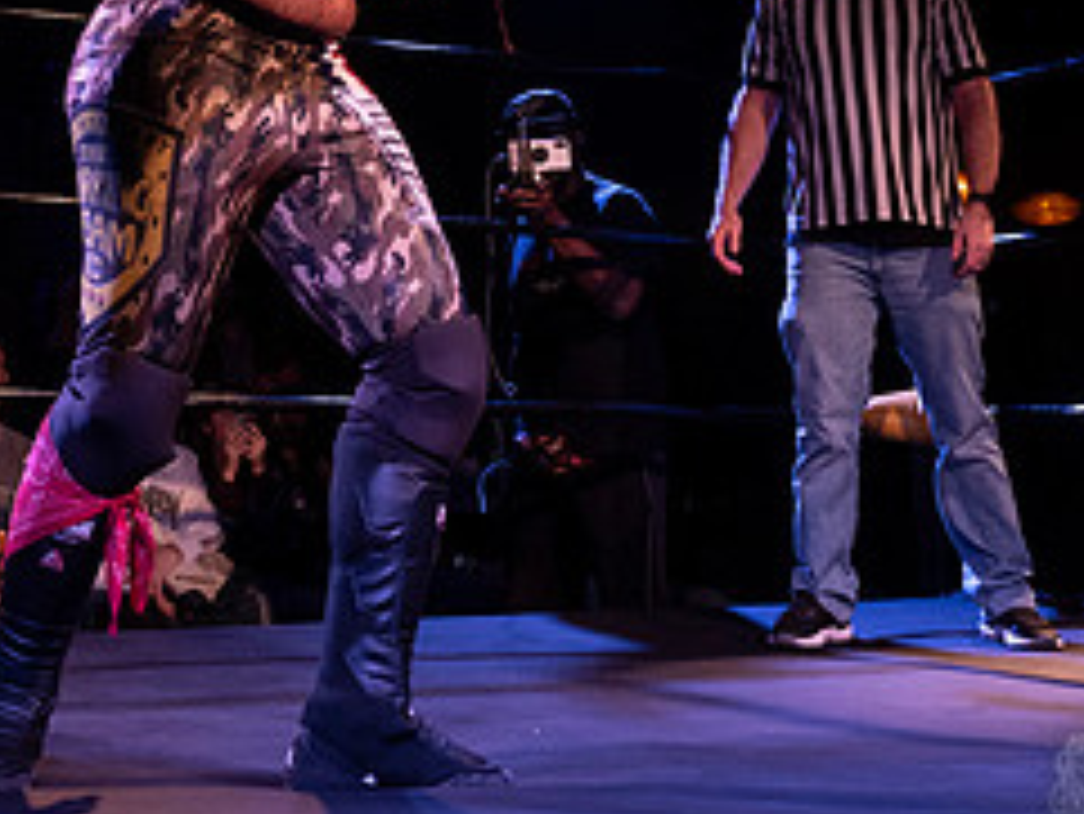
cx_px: 279
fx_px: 2130
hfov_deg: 28.2
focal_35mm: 68
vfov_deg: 20.2
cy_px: -179
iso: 2000
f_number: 3.5
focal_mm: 24
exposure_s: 1/320
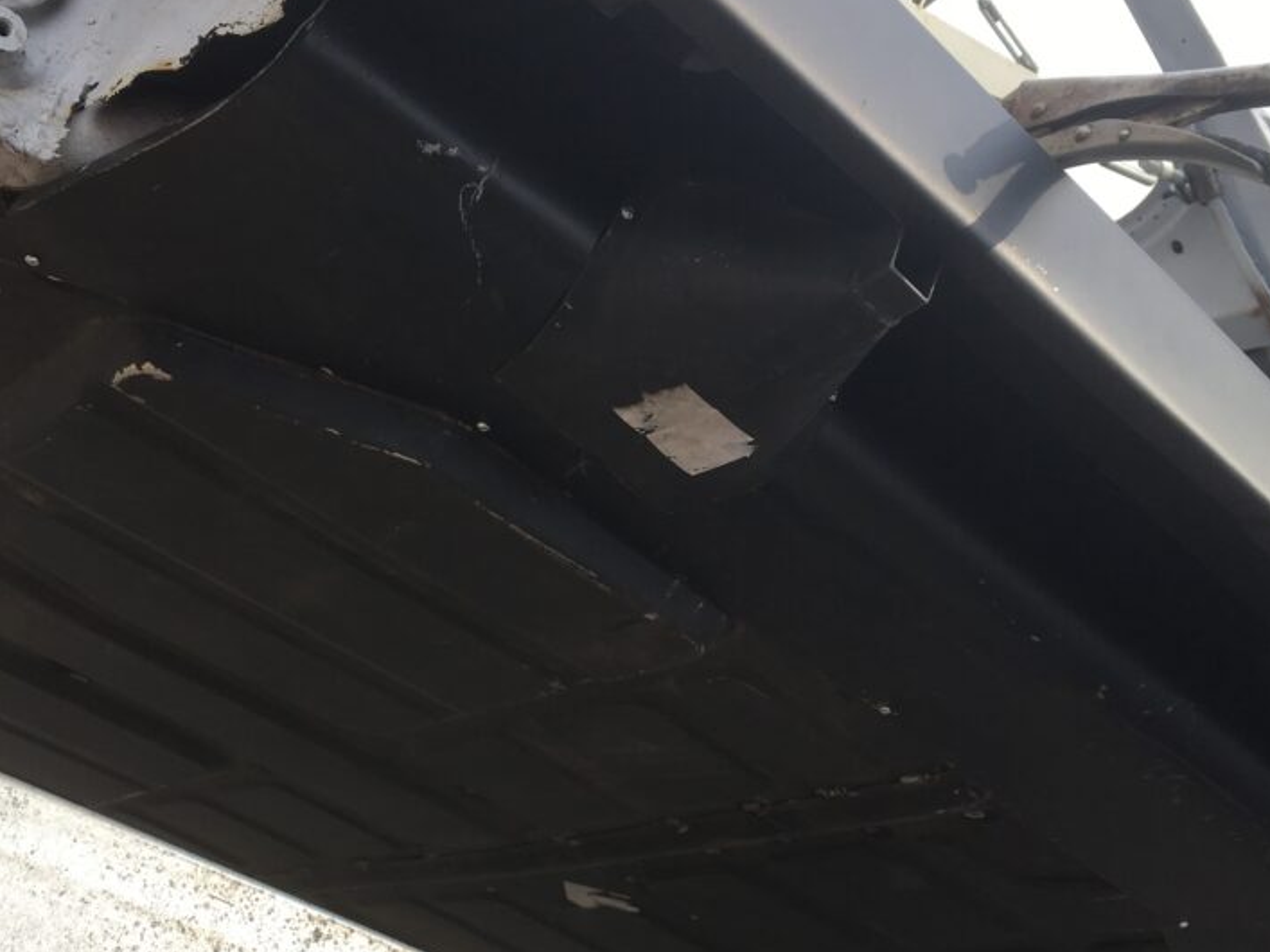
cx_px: 631
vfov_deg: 34.2
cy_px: 584
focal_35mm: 42
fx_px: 1541
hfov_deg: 44.8
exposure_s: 1/596
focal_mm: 4.15
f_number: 2.2
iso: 25
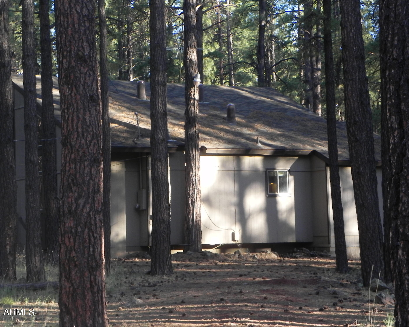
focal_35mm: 99
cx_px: 198
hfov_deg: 19.4
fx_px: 1198
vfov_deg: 15.5
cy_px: 164
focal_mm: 16.9
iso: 160
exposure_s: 1/42.2
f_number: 5.6
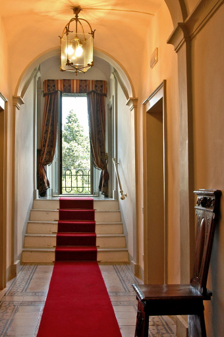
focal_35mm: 45
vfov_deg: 43.6
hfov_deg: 29.8
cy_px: 156
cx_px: 97
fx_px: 421
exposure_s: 1/5
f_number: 11
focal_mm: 20
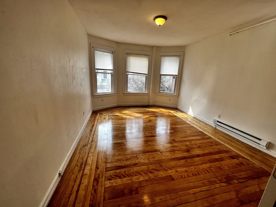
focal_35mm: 13
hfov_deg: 106.2
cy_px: 104
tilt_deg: -13.7
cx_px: 138
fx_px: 104
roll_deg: -1.6
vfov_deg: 89.9
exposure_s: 1/142
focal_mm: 1.57
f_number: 1.8
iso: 32
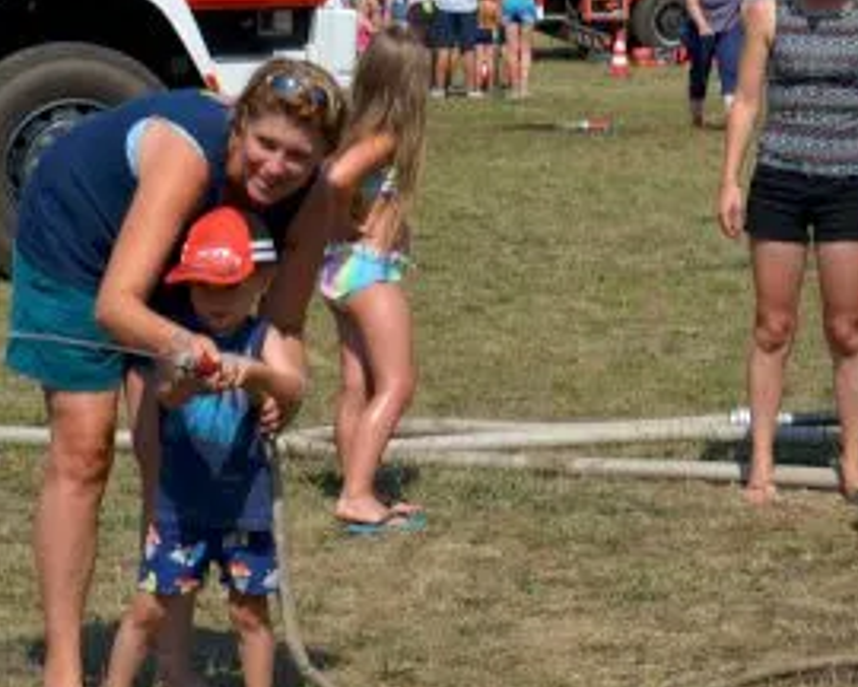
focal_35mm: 162
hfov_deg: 11.9
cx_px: 594
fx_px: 4114
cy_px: 210
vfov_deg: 9.5
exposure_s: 1/320
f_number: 9
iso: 100
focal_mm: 48
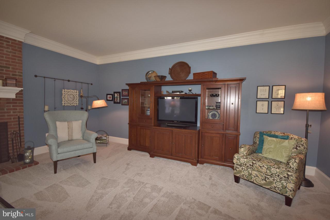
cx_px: 165
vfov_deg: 77.4
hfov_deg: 100.4
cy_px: 110
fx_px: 138
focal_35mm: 15
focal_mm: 10
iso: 400
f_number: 5.6
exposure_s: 1/60
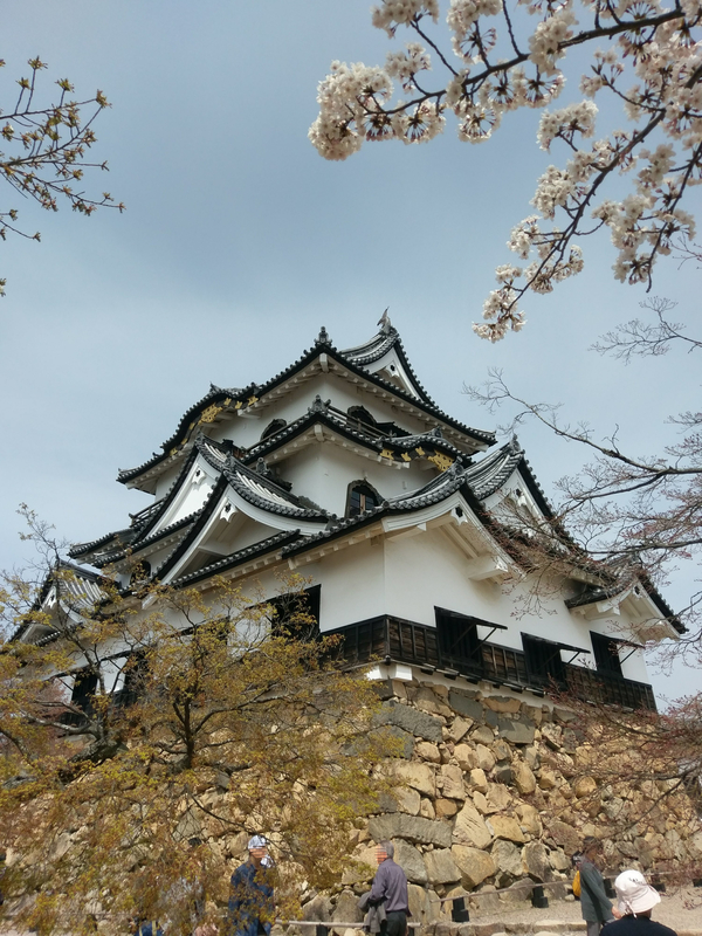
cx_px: 351
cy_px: 468
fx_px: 703
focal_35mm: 26
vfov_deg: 67.3
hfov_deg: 53.1
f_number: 1.8
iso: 125
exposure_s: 1/3692
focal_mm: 4.58
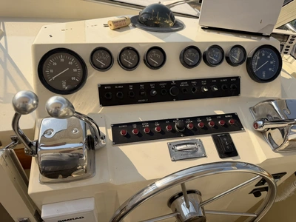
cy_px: 111
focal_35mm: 24
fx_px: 205
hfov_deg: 71.6
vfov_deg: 56.8
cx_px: 148
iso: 80
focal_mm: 6.76
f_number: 1.78
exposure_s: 1/2907
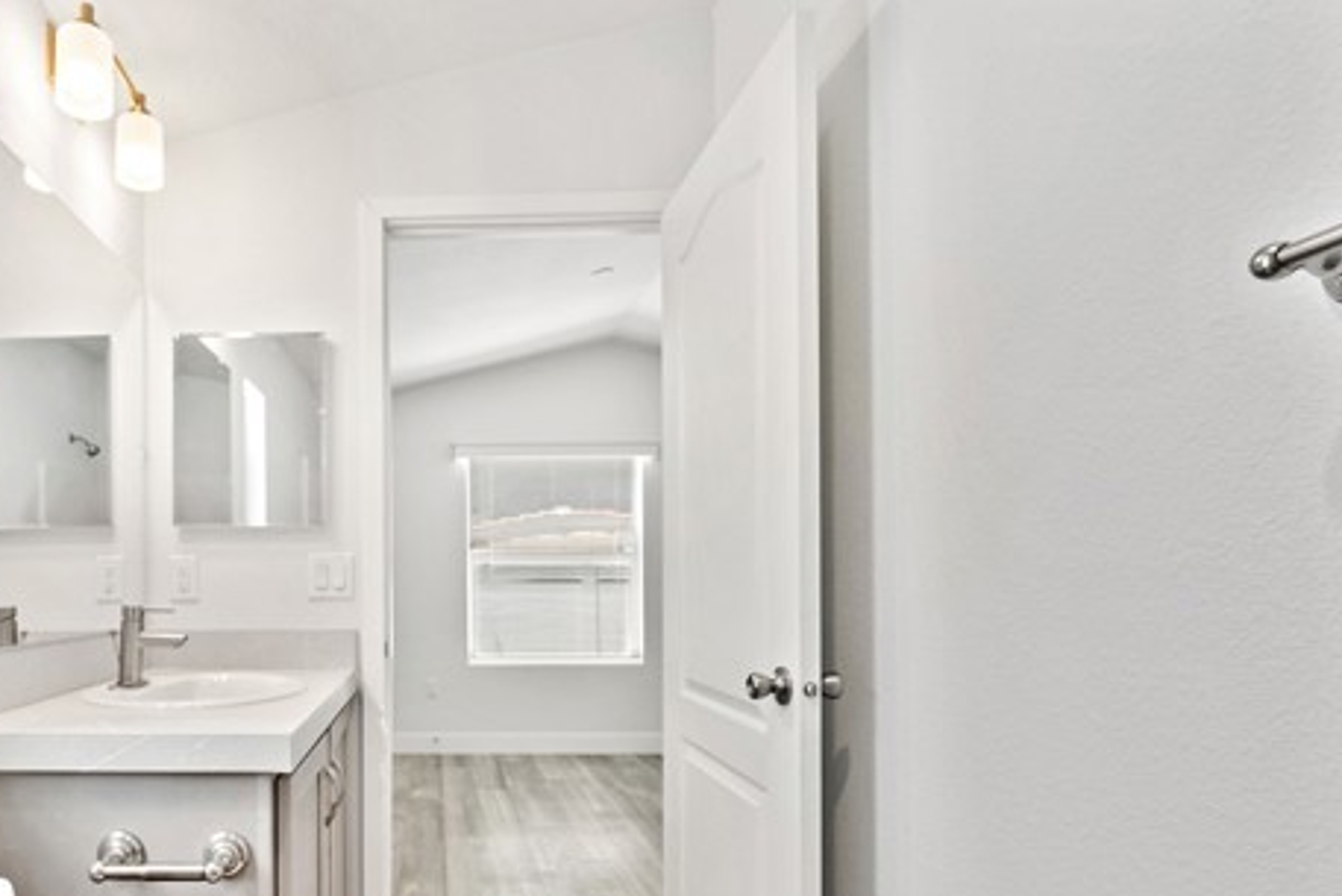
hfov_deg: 78.0
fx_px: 783
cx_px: 426
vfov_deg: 58.5
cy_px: 580
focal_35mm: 21
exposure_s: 1/3
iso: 100
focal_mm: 10
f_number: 9
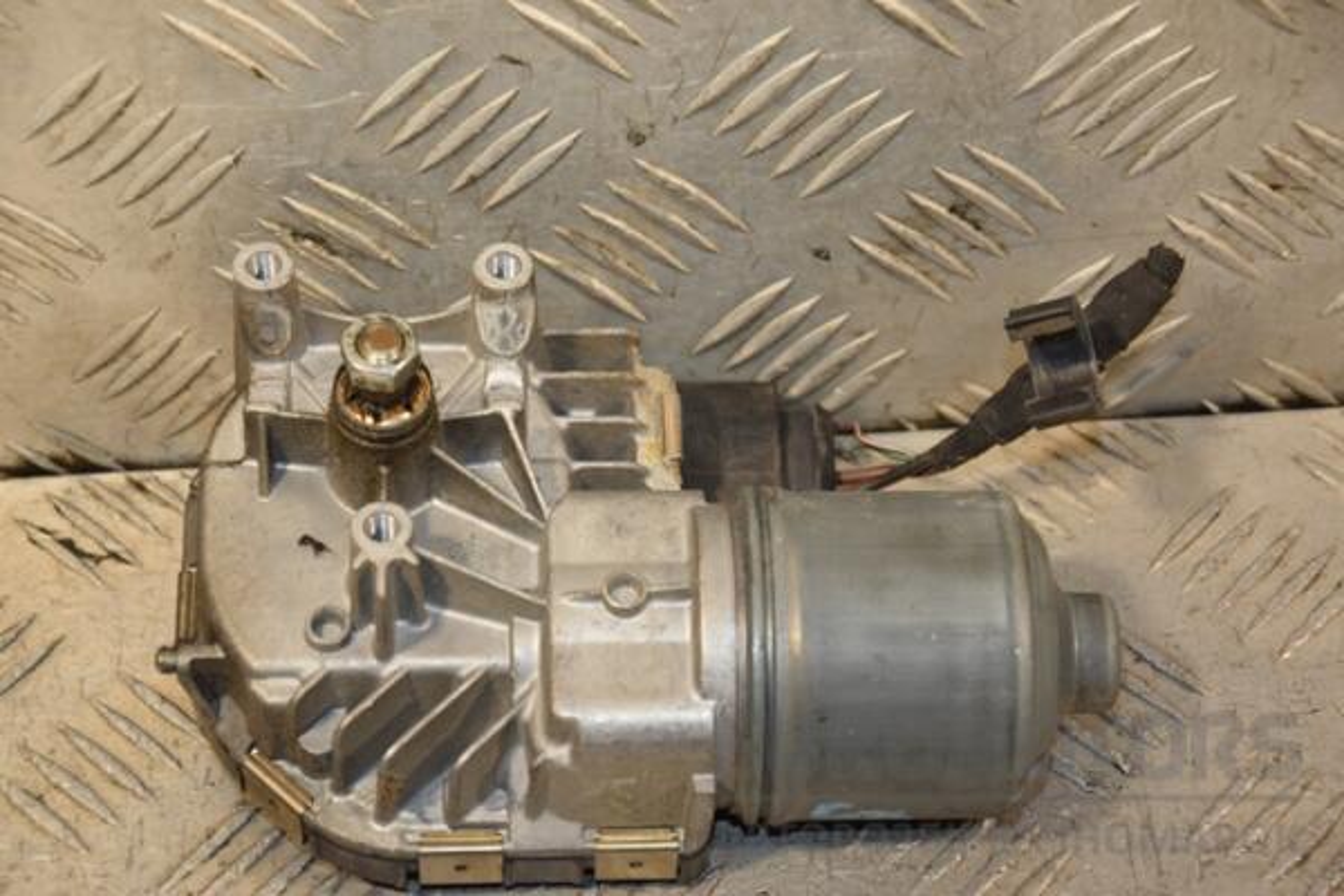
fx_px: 3920
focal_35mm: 105
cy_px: 448
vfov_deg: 13.0
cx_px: 672
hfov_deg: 19.5
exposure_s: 1/125
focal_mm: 70
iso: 800
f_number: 5.3
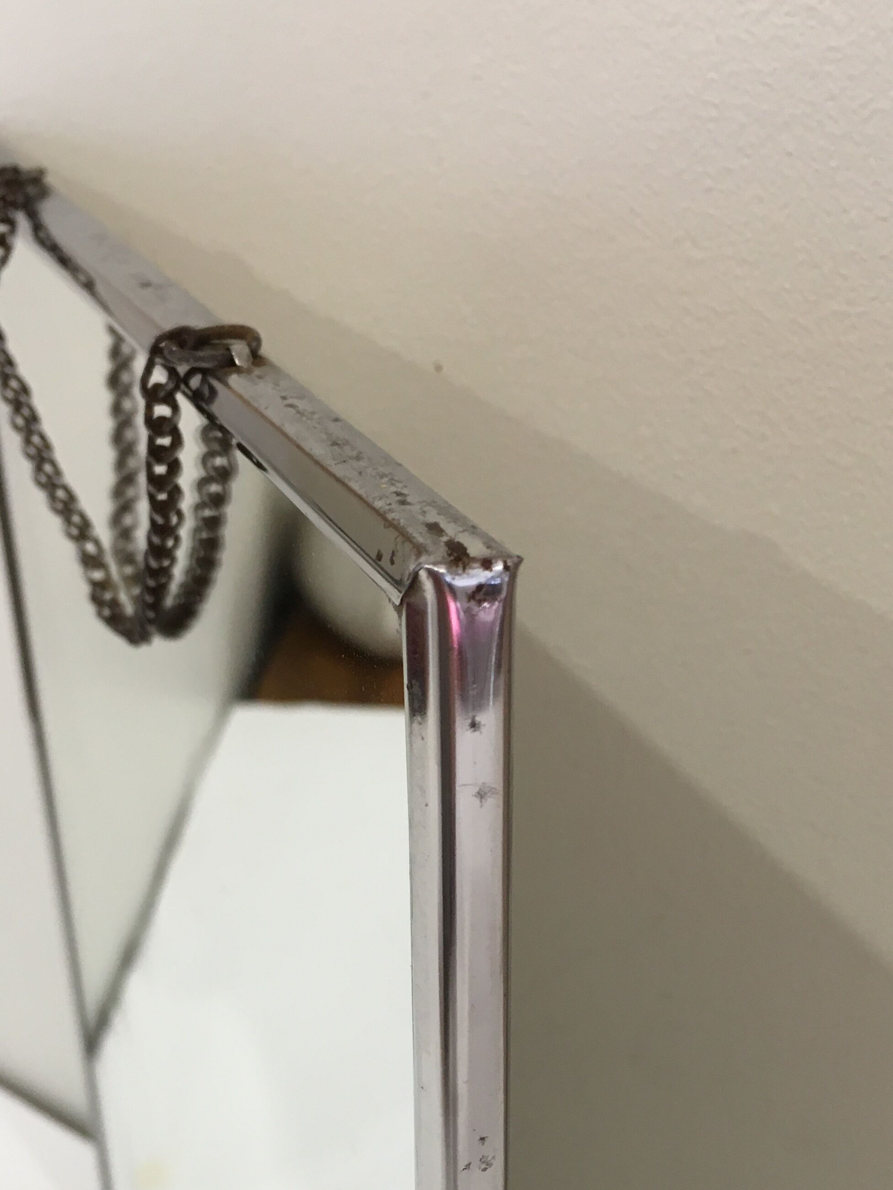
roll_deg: +4.2
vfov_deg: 41.3
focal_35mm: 45
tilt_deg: -34.5
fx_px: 1548
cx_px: 480
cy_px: 825
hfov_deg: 32.2
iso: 80
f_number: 2.2
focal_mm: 4.15
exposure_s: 1/33
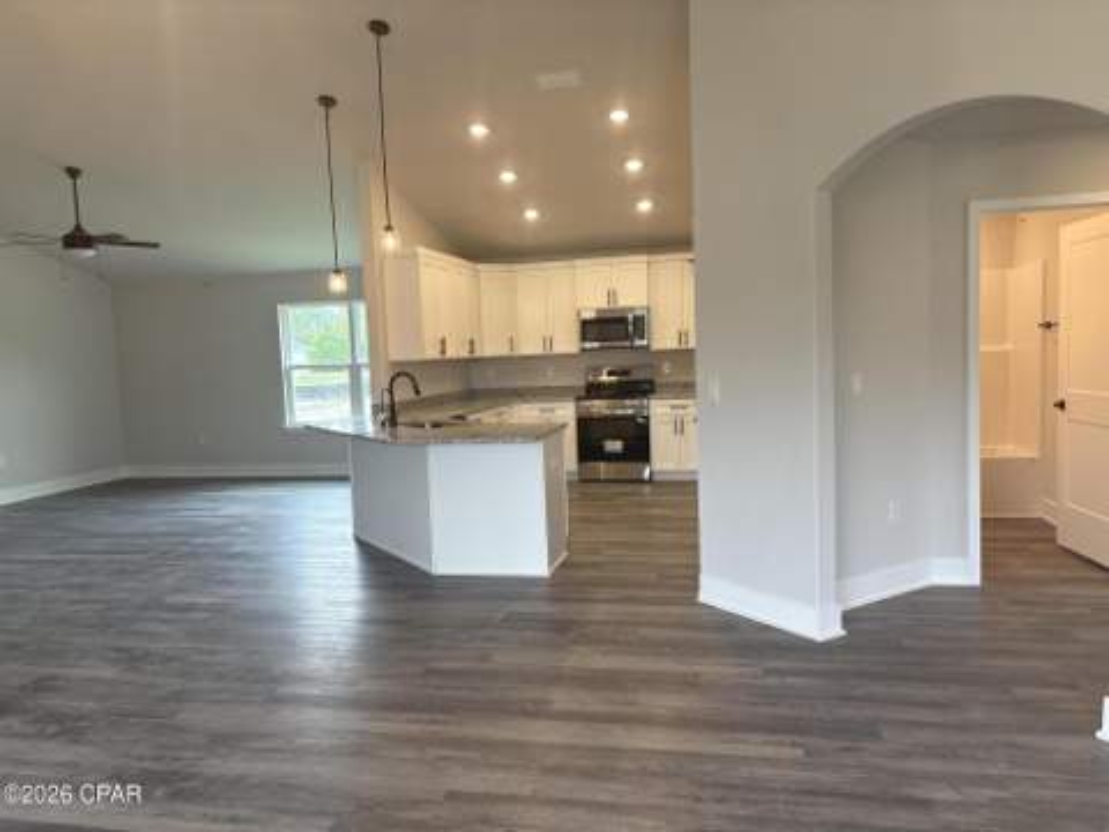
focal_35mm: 26
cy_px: 416
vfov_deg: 53.1
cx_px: 554
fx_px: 833
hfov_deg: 67.3
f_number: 1.6
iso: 80
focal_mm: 5.96
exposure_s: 1/120
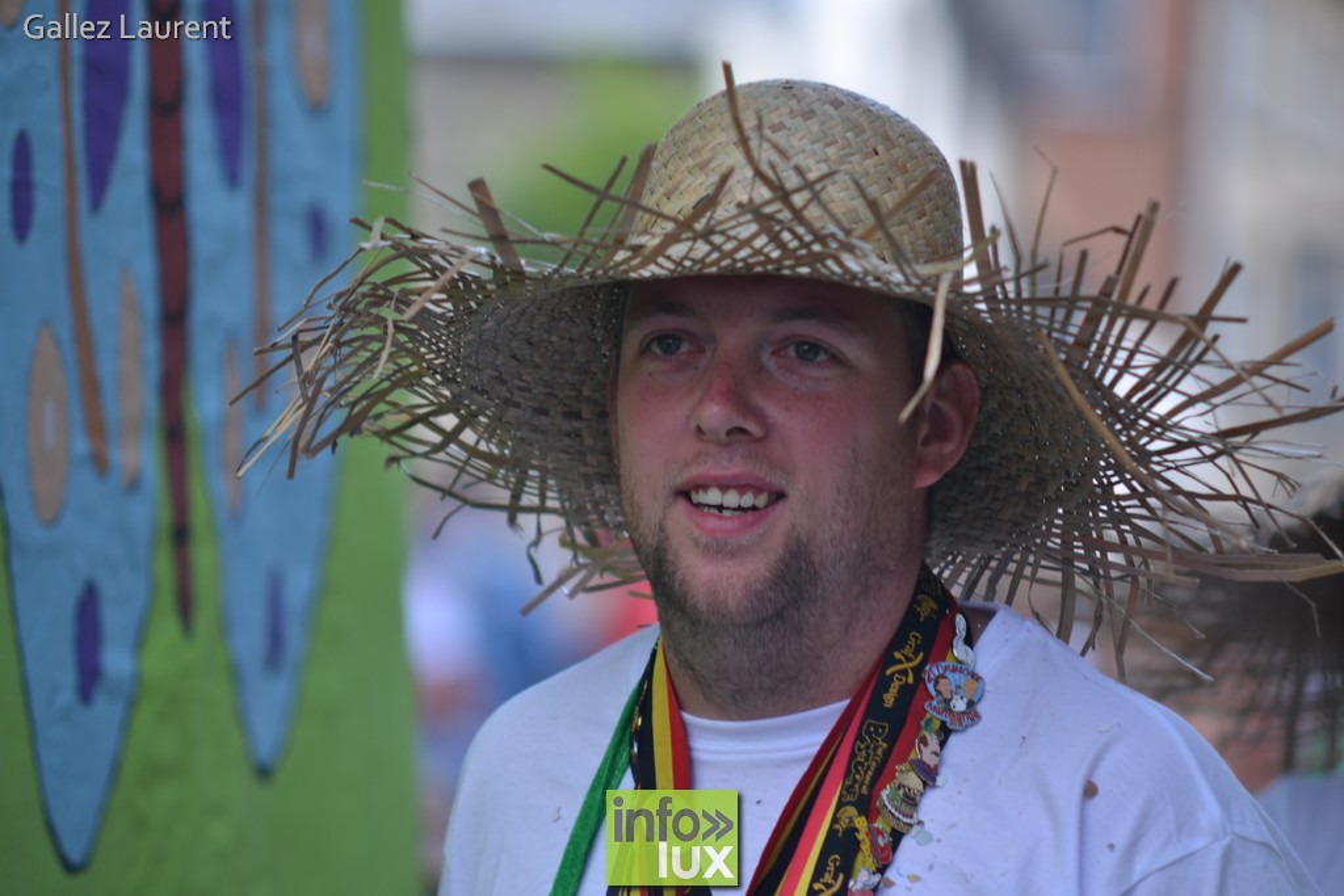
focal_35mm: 225
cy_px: 448
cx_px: 672
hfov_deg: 9.1
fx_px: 8401
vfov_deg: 6.1
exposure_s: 1/200
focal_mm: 150
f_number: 2.8
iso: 100
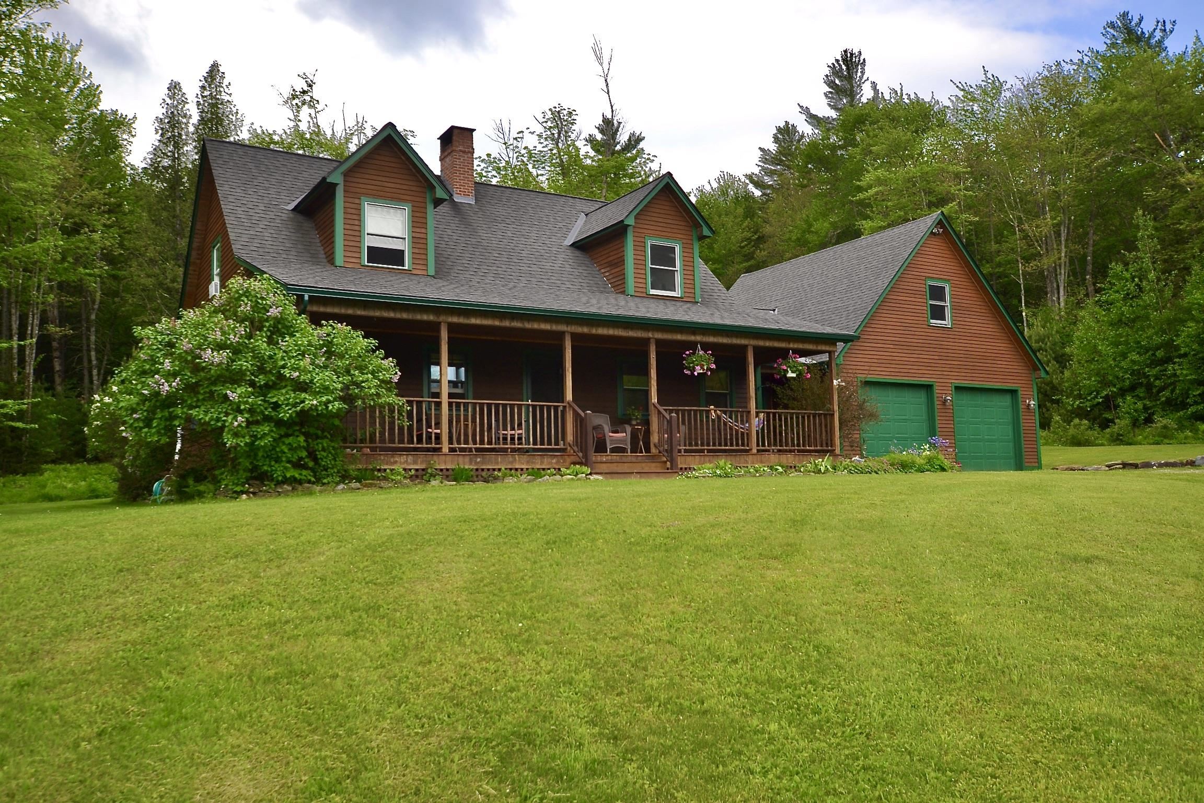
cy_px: 402
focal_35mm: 30
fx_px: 1003
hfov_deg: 61.9
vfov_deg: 43.6
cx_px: 602
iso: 100
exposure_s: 1/200
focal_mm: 20
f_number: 7.1
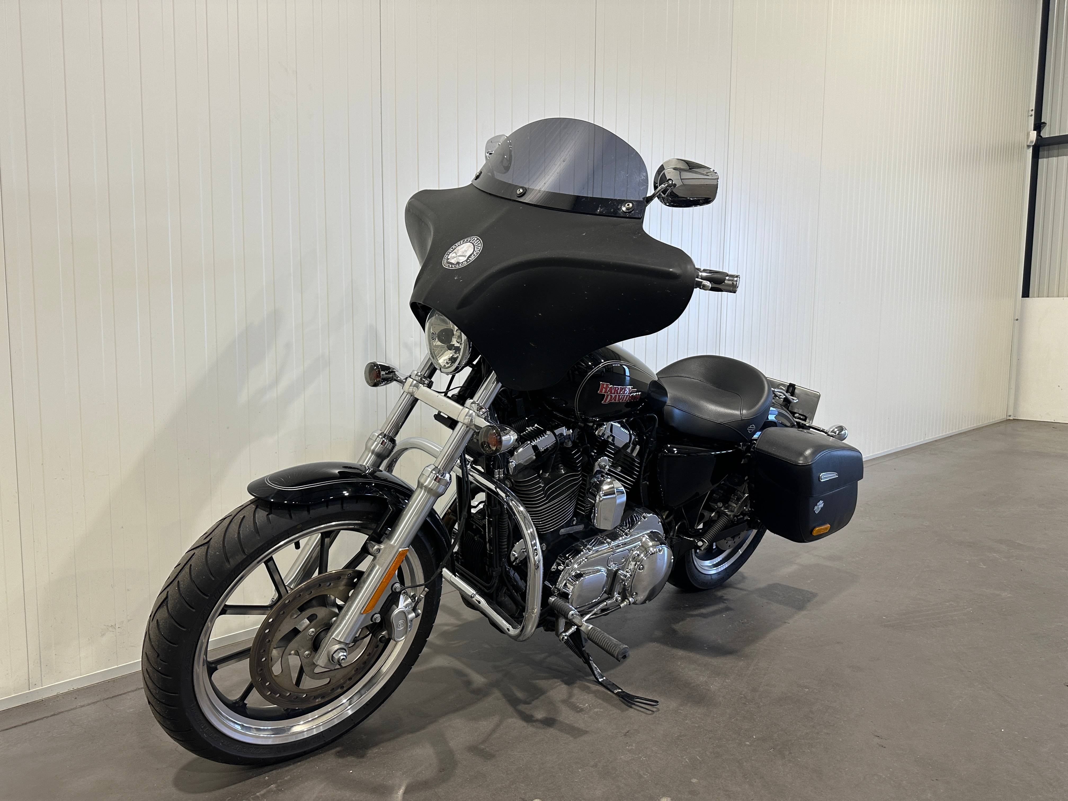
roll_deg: -1.0
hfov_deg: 71.6
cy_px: 400
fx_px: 740
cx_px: 534
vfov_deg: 56.8
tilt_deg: -5.8
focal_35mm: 24
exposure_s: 1/50
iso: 125
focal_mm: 6.86
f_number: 1.78
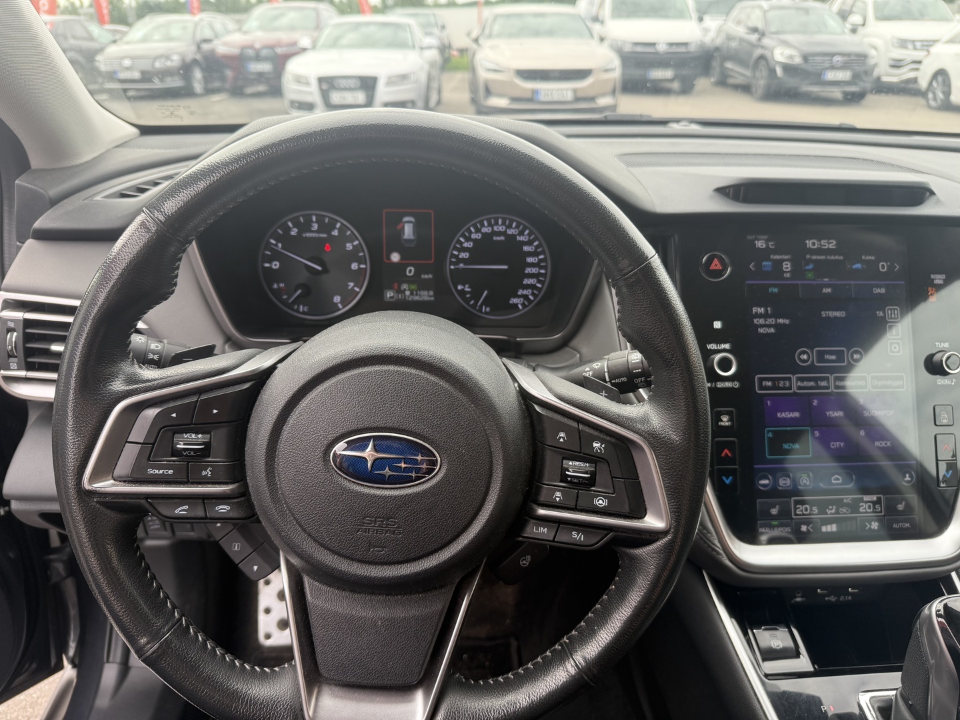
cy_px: 360
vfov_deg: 56.8
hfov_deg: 71.6
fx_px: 666
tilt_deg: -25.0
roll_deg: +0.5
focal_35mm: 24
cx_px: 480
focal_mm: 6.76
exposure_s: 1/473
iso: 100
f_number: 1.78
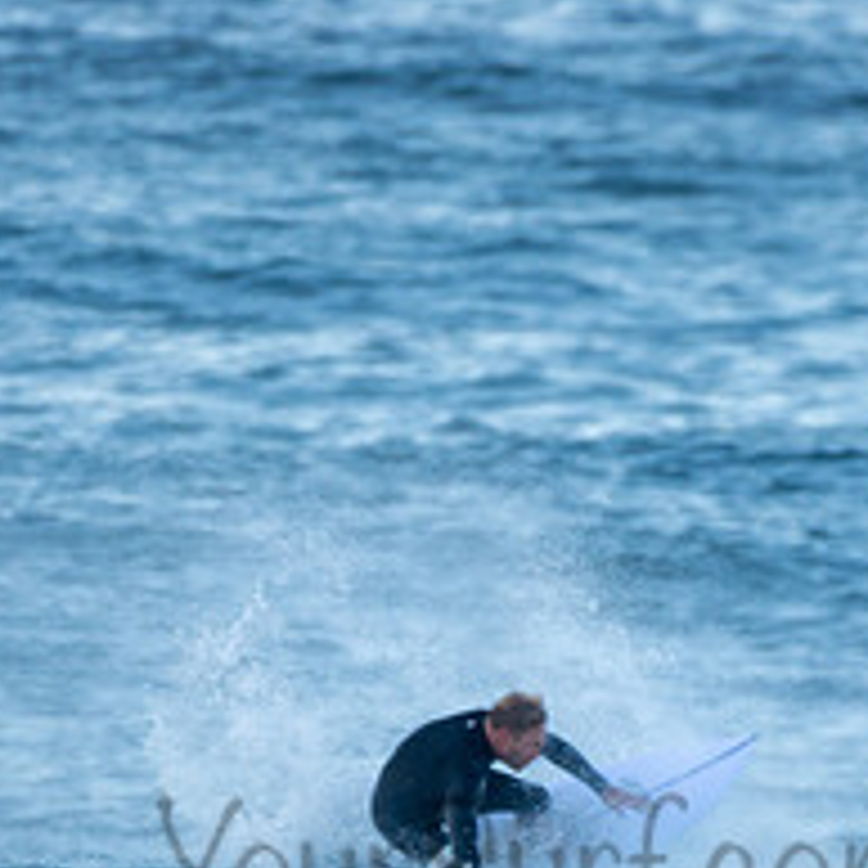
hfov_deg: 0.9
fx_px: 54327
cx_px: 621
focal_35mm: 1915
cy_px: 825
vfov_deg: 0.9
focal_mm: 500
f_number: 5.6
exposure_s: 1/400
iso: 280
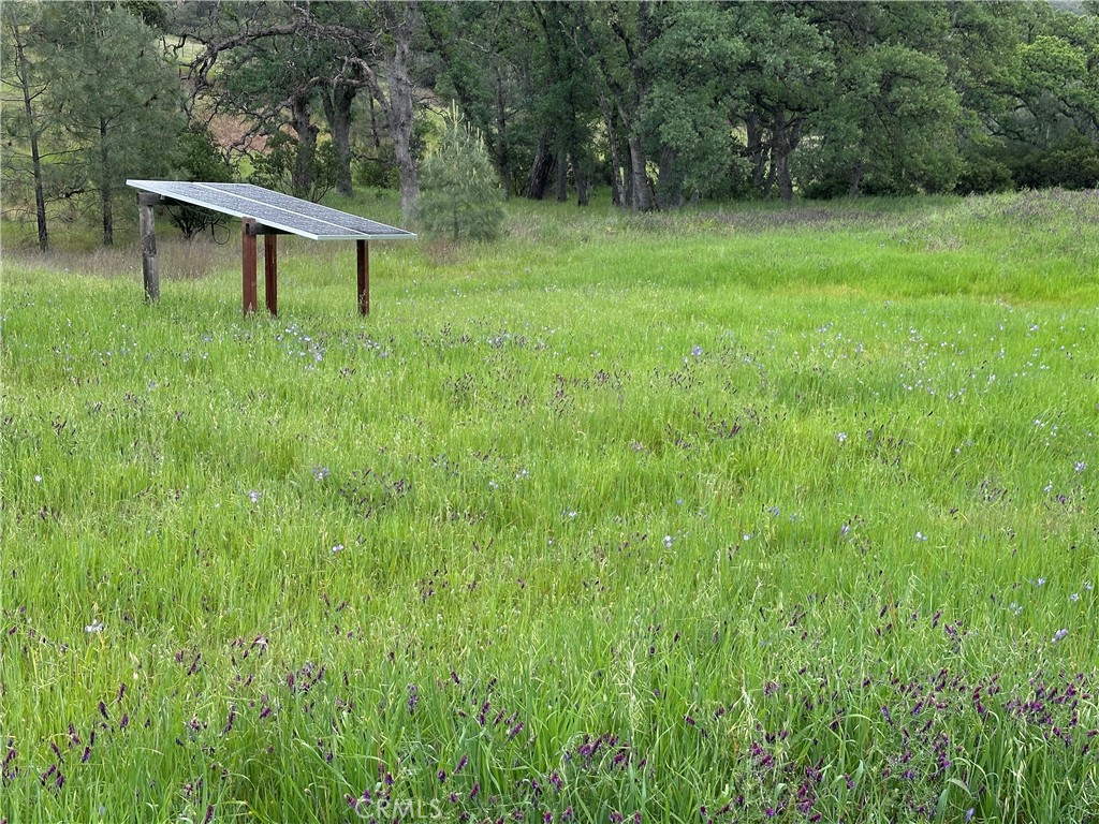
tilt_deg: -12.2
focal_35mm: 48
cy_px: 412
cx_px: 550
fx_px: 1524
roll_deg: +2.1
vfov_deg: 30.3
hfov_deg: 39.7
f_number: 1.78
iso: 64
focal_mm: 6.86
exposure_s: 1/571
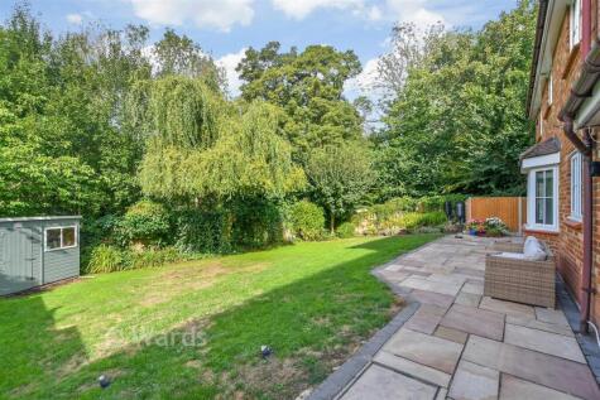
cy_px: 200
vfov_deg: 77.4
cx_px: 300
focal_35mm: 15
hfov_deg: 100.4
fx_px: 250
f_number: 8
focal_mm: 10
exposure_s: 1/125
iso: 160
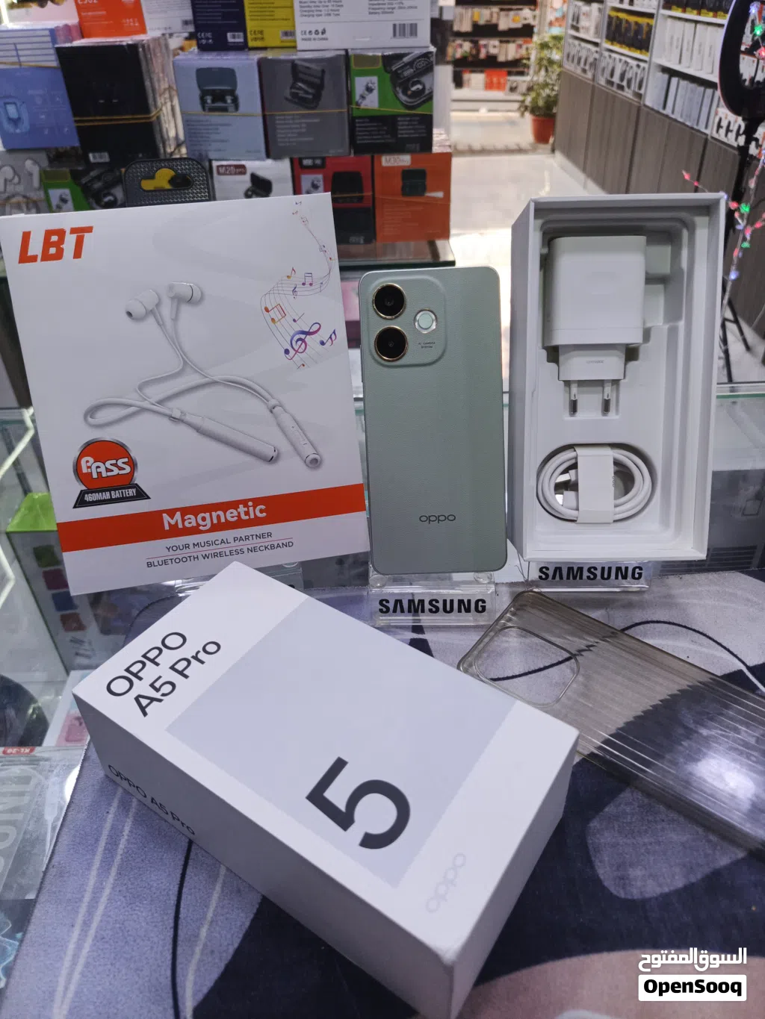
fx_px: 707
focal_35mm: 24
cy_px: 510
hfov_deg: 56.8
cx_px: 382
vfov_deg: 71.6
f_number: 1.75
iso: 332
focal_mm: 5.25
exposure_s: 1/100
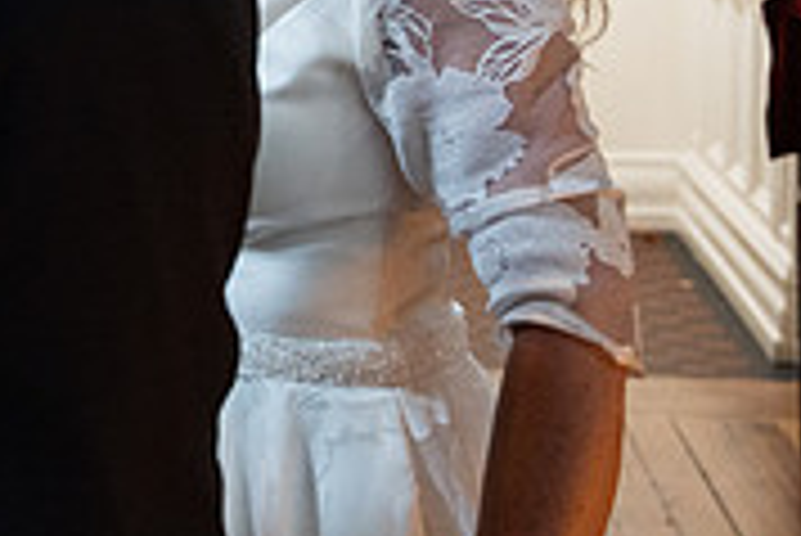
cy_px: -146
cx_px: -414
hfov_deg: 16.7
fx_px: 2472
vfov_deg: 12.0
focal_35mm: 111
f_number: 3.5
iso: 5000
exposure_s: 1/200
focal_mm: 34
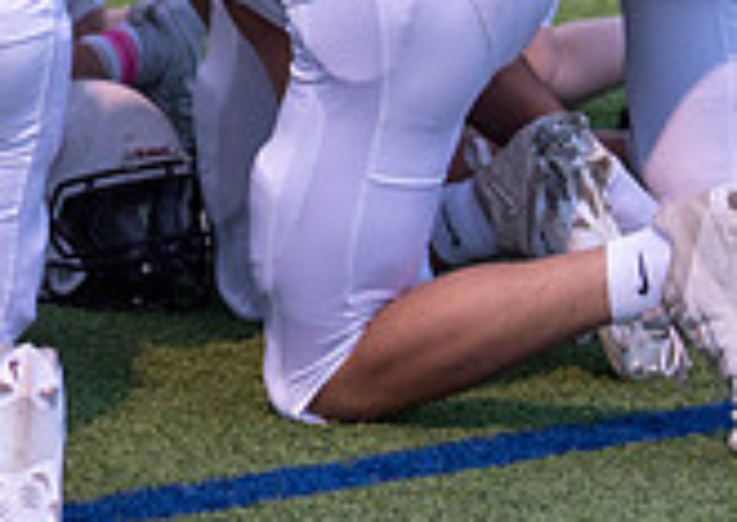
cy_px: -190
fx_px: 6118
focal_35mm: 293
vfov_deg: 4.9
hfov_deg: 6.8
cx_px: -396
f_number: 2.8
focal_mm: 70
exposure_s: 1/320
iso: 640
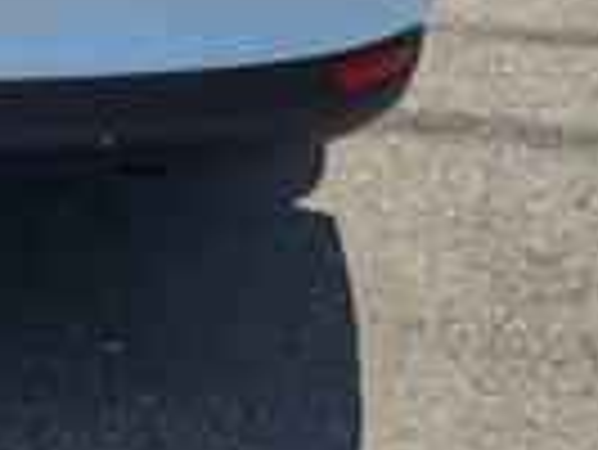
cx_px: -247
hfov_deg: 20.0
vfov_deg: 15.4
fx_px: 1504
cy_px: -266
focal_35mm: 87
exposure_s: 1/1628
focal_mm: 5.4
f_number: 1.8
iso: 20
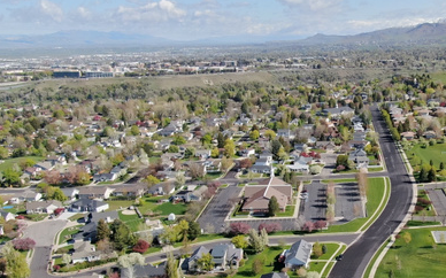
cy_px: 187
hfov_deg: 44.9
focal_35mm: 42
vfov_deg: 30.3
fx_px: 510
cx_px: 355
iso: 400
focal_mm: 4.39
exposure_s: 1/1000
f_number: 2.8
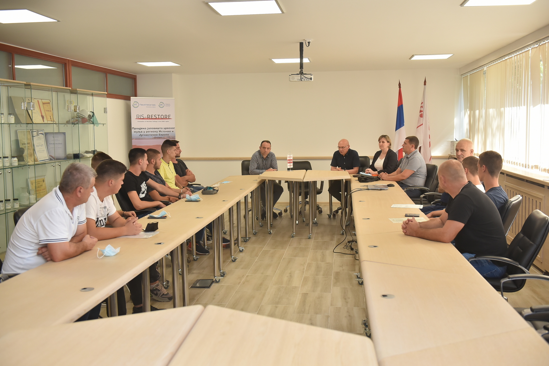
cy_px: 183
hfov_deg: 53.1
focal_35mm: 36
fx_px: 549
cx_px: 274
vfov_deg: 36.9
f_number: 4
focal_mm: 36
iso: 800
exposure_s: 1/200
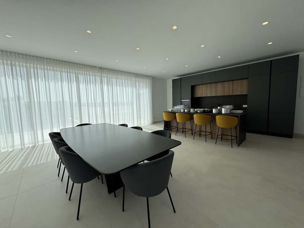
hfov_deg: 102.1
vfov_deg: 85.7
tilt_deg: -5.2
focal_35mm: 14
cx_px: 152
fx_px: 123
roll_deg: +1.5
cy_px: 114
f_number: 2.2
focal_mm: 2.22
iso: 40
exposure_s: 1/1672
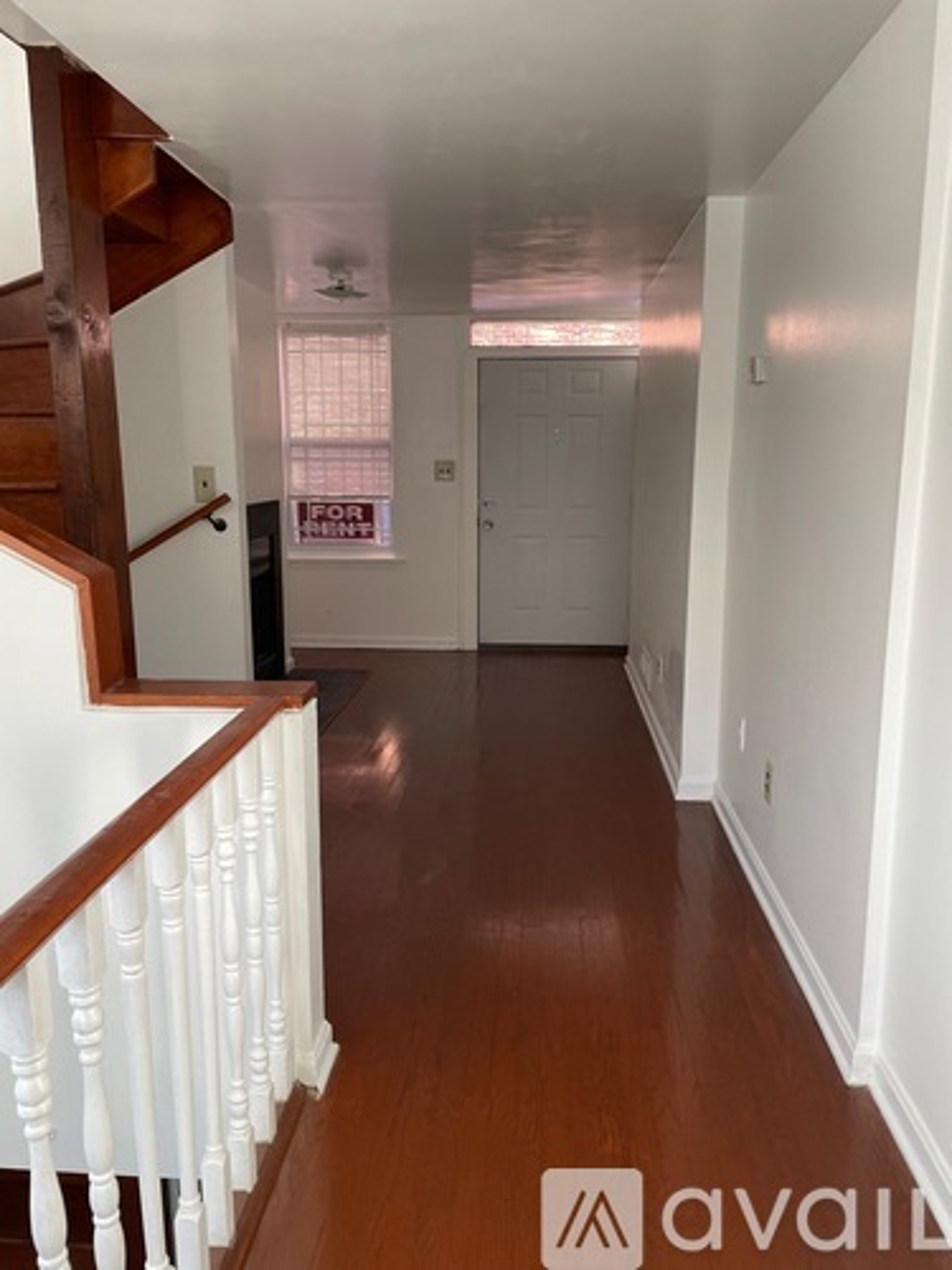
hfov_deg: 53.1
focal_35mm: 26
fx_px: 953
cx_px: 476
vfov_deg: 67.3
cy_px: 635
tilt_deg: -10.5
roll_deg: +0.0
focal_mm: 4.2
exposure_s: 1/121
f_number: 1.6
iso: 125
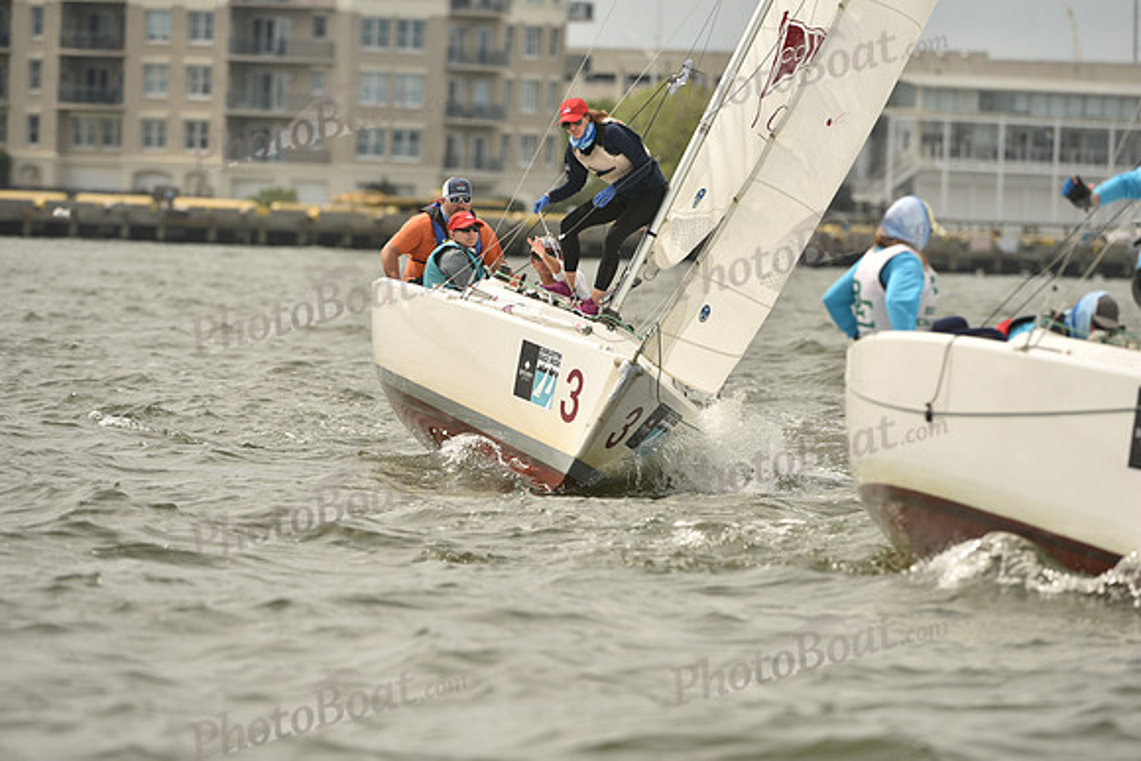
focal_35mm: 400
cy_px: 380
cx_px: 570
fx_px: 12680
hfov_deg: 5.2
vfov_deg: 3.4
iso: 320
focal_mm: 400
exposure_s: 1/1600
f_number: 6.3
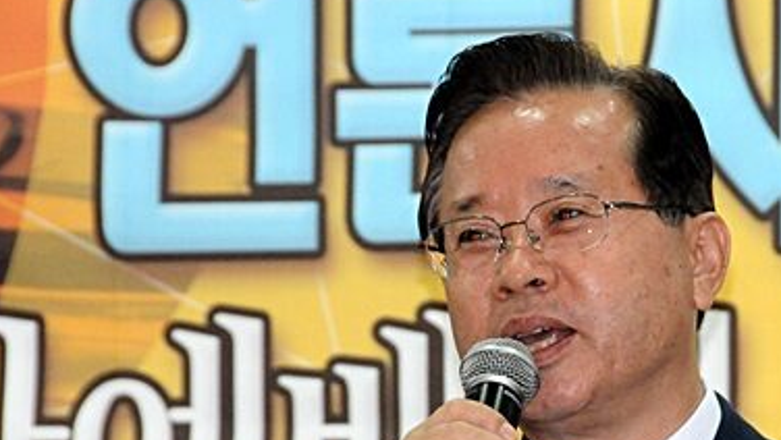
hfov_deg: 4.0
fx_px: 11065
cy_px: 310
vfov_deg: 2.3
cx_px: 577
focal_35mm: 534
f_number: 8
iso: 3200
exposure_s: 1/60
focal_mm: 200
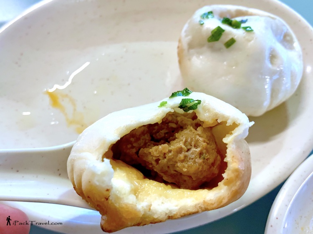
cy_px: 117
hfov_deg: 67.3
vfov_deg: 53.0
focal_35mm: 26
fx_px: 235
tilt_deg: -67.9
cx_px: 156
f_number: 1.8
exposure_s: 1/60
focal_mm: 4.25
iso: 200
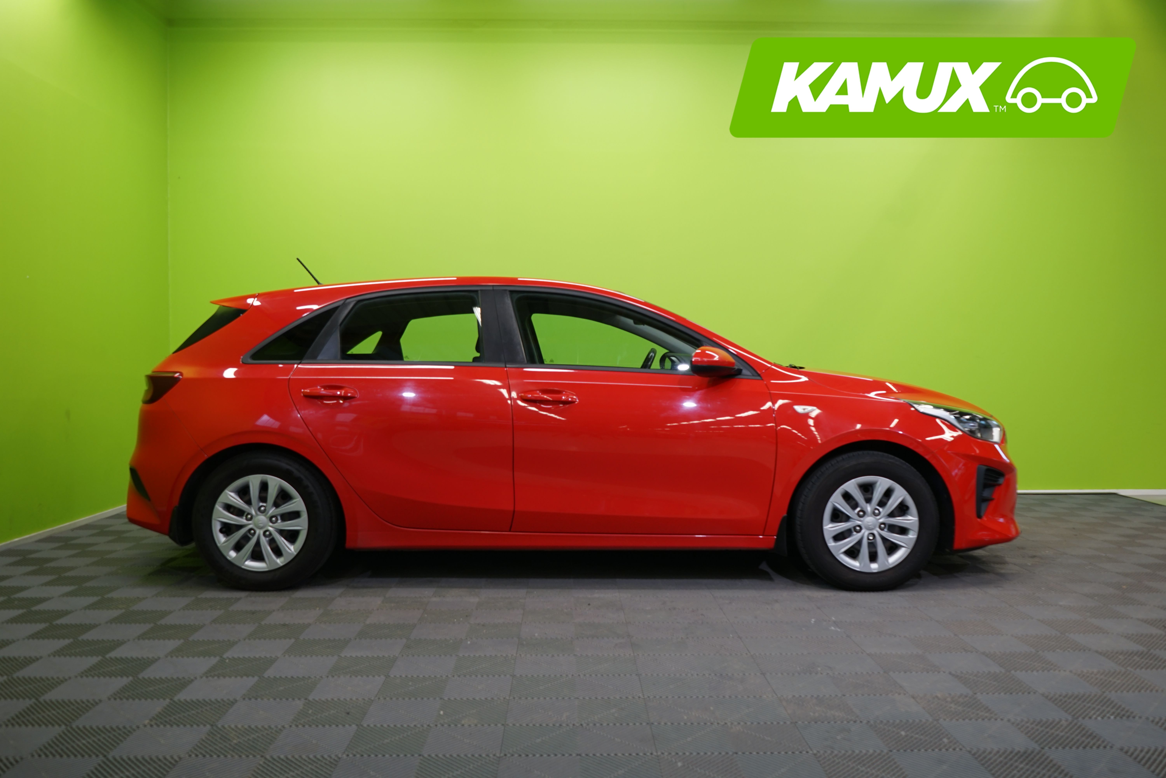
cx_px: 583
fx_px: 972
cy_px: 389
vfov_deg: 43.6
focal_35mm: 30
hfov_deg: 61.9
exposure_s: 1/30
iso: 400
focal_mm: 30
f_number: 5.6
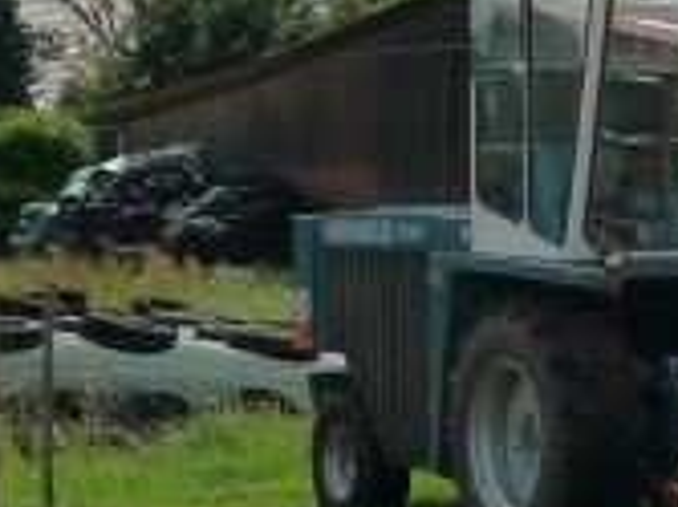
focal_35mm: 144
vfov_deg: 10.3
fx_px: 2818
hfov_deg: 12.1
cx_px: 1384
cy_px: 268
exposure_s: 1/400
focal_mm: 5
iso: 160
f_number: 8
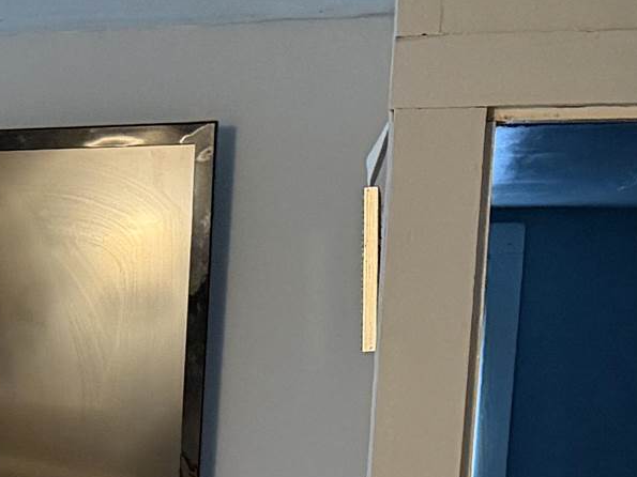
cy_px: 818
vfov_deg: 11.2
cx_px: -308
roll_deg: -0.9
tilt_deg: -10.1
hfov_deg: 14.8
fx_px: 2281
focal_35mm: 124
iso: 640
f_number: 1.78
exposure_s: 1/40
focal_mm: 6.76
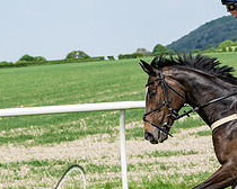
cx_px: 251
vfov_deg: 7.3
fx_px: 1480
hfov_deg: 9.1
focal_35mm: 211
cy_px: 138
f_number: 5.6
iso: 200
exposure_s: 1/1250
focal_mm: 70
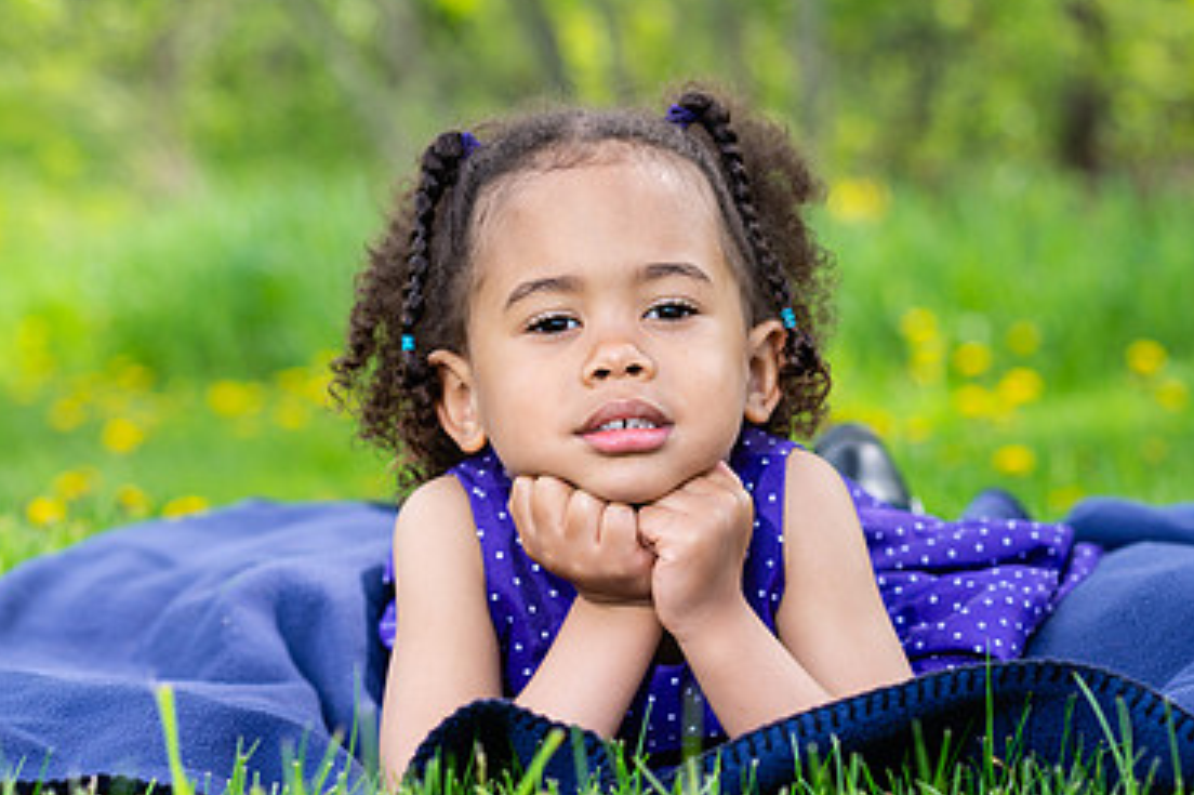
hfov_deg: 15.3
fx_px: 4442
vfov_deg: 10.2
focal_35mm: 134
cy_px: 475
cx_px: 616
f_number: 5
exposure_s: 1/160
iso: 100
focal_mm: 85
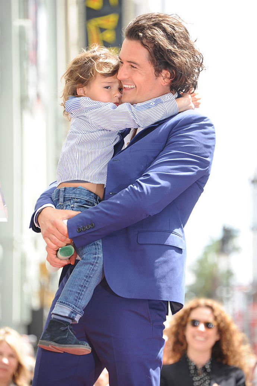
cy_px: 193
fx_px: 3217
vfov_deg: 6.9
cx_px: 128
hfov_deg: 4.6
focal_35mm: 300
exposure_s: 1/320
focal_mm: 300
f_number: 7.1
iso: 640
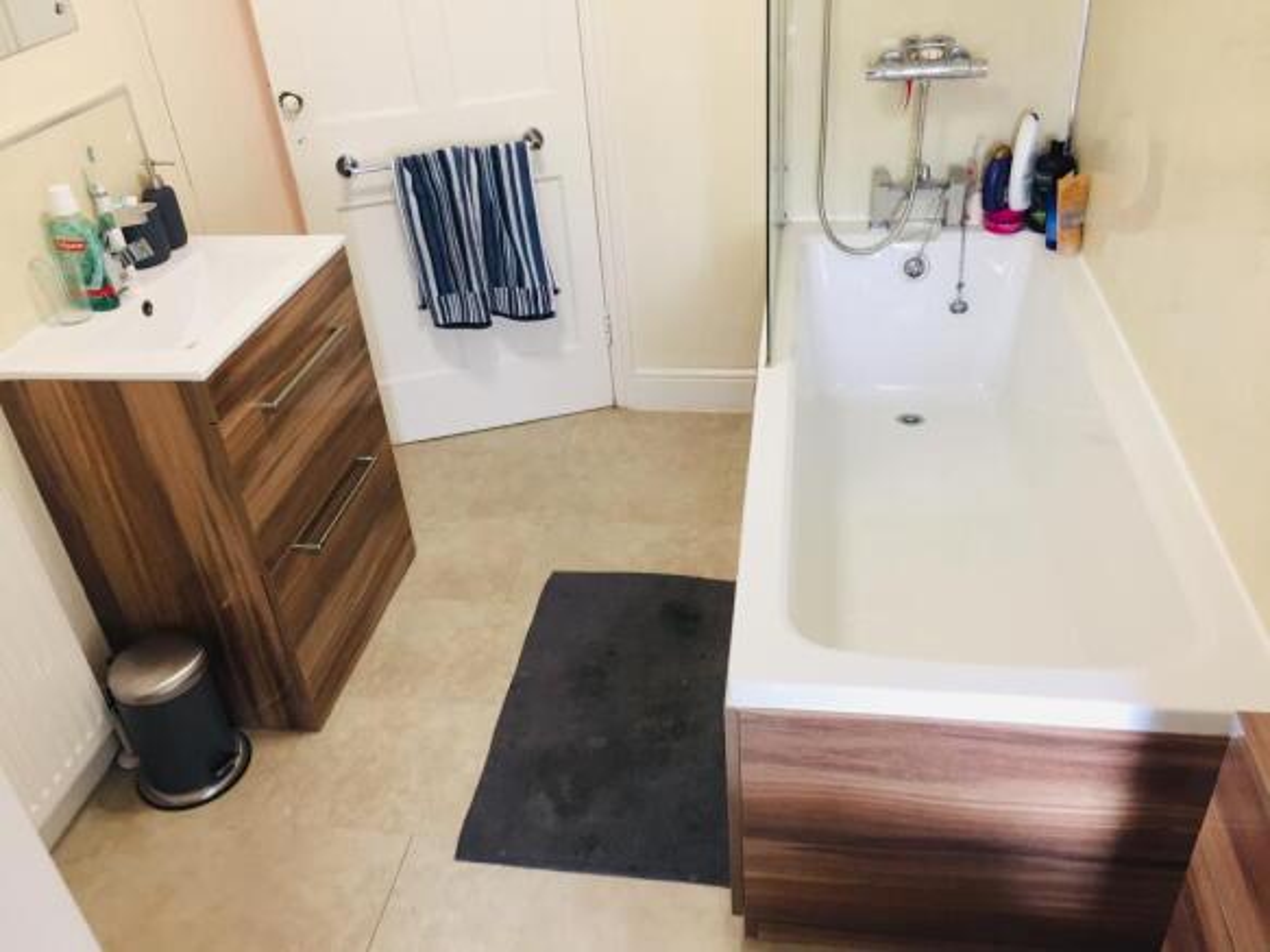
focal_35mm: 29
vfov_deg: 48.2
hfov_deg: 61.7
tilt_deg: -33.3
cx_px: 635
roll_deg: +4.0
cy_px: 476
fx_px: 1064
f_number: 2.2
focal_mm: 4.15
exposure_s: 1/33
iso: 125
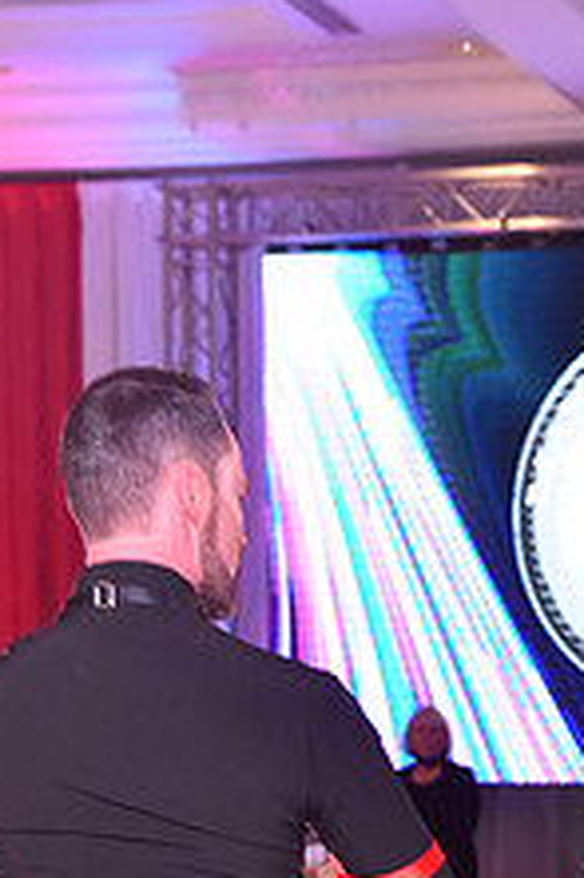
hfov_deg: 8.4
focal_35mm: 163
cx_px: 614
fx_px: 3972
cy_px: 1081
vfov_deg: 12.3
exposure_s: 1/250
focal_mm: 62
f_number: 5.6
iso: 2500
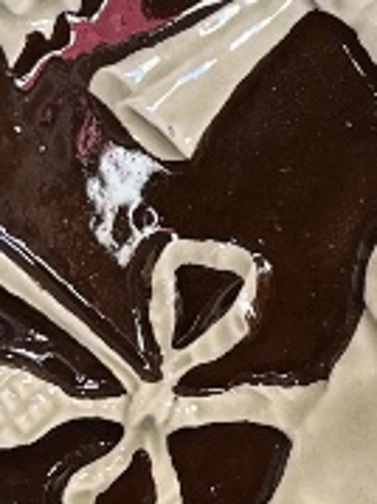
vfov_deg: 11.4
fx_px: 2530
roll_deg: +1.9
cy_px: 200
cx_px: 582
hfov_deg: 8.3
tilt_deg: -6.0
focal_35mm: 174
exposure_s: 1/100
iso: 100
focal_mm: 5.1
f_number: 1.6
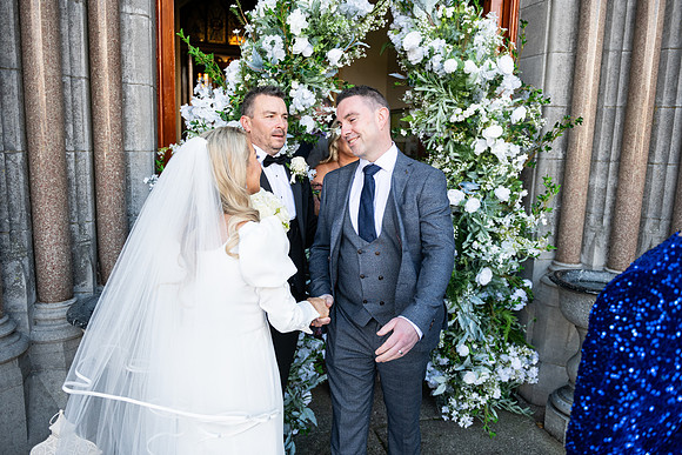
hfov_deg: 67.4
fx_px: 512
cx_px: 341
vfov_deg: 48.0
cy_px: 228
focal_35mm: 27
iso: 500
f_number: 3.5
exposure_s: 1/800
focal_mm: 27
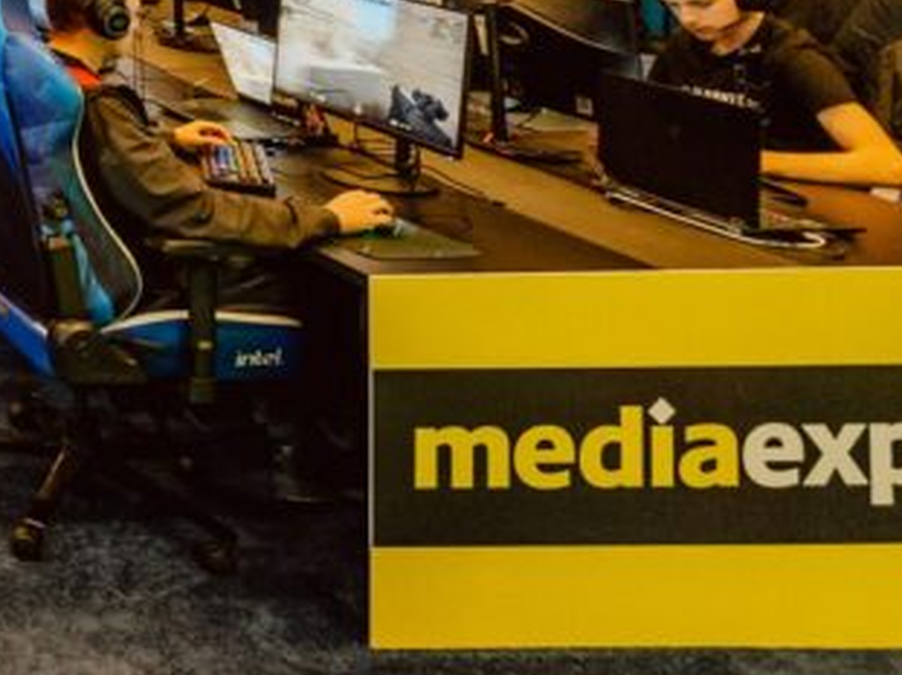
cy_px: -295
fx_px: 1354
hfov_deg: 23.0
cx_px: -664
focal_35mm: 52
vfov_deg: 23.3
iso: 2000
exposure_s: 1/50
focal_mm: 14
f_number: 2.8
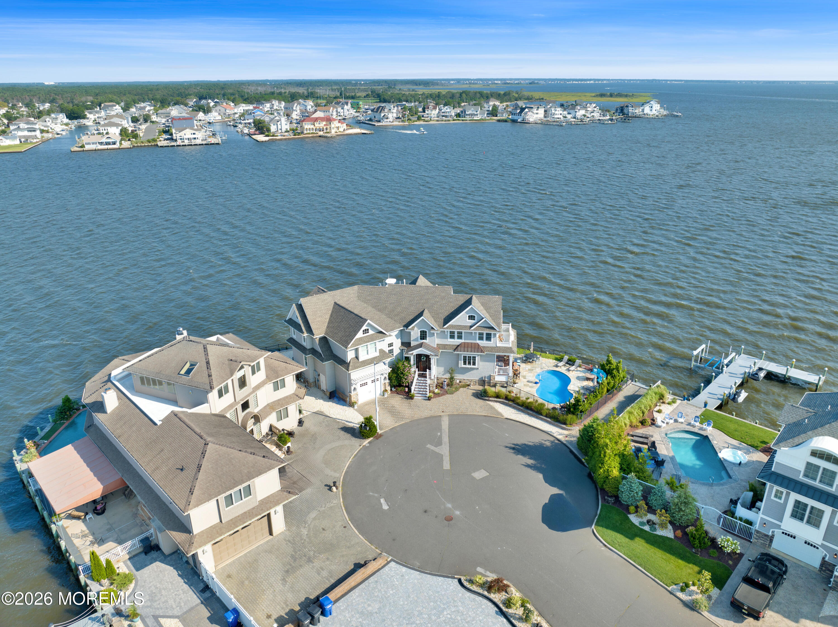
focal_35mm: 24
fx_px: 581
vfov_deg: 56.8
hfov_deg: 71.6
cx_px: 419
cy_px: 314
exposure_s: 1/1250
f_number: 2.8
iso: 100
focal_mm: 12.29
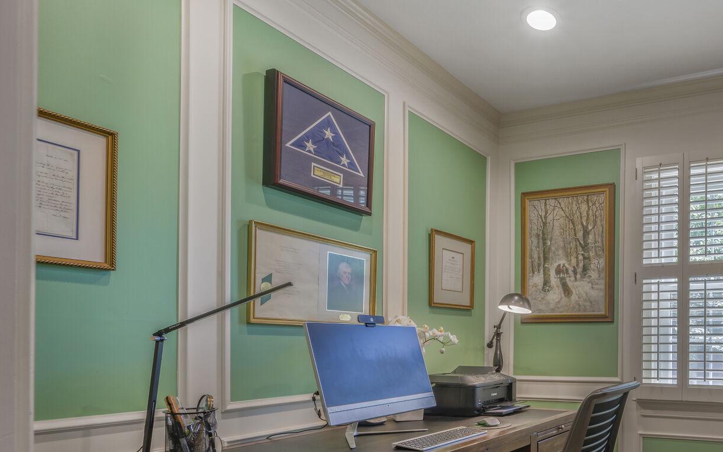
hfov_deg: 65.8
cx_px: 607
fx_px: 473
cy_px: 329
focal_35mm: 24
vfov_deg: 49.4
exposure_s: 1/4
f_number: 9
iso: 200
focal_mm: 14
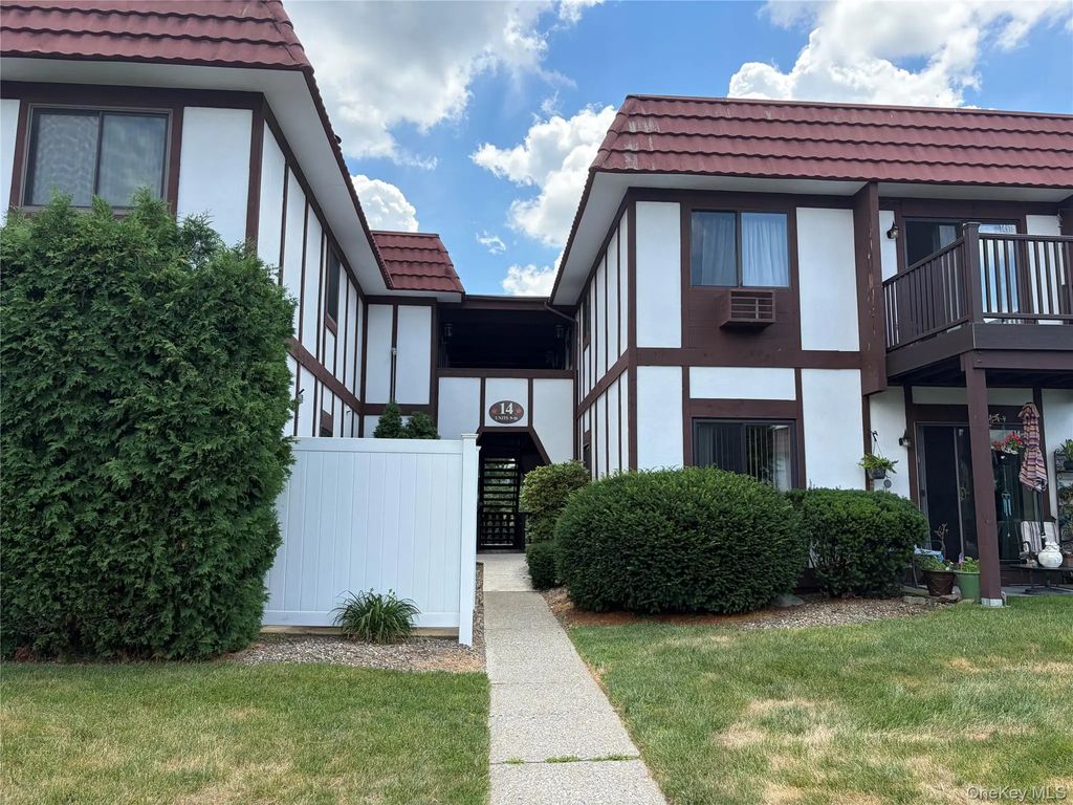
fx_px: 806
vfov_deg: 53.1
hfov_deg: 67.3
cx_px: 536
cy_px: 402
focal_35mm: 26
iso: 64
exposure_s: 1/1953
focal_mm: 5.96
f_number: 1.6
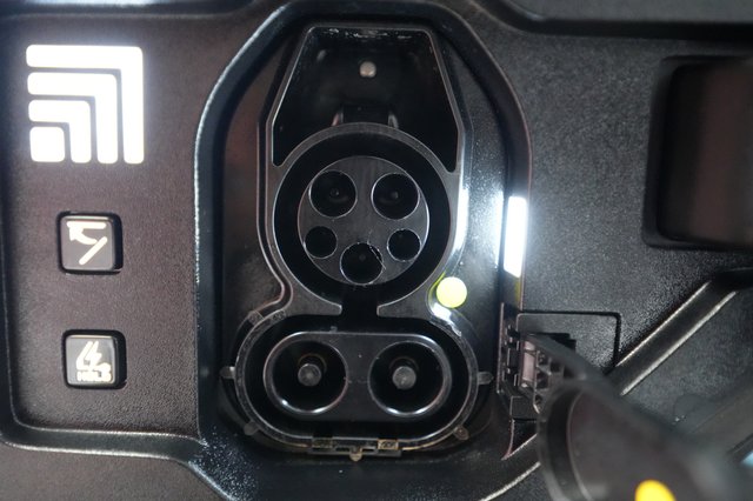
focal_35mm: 28
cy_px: 250
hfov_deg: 65.5
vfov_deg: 46.4
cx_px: 376
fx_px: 585
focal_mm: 28
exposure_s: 1/125
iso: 12800
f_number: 2.8
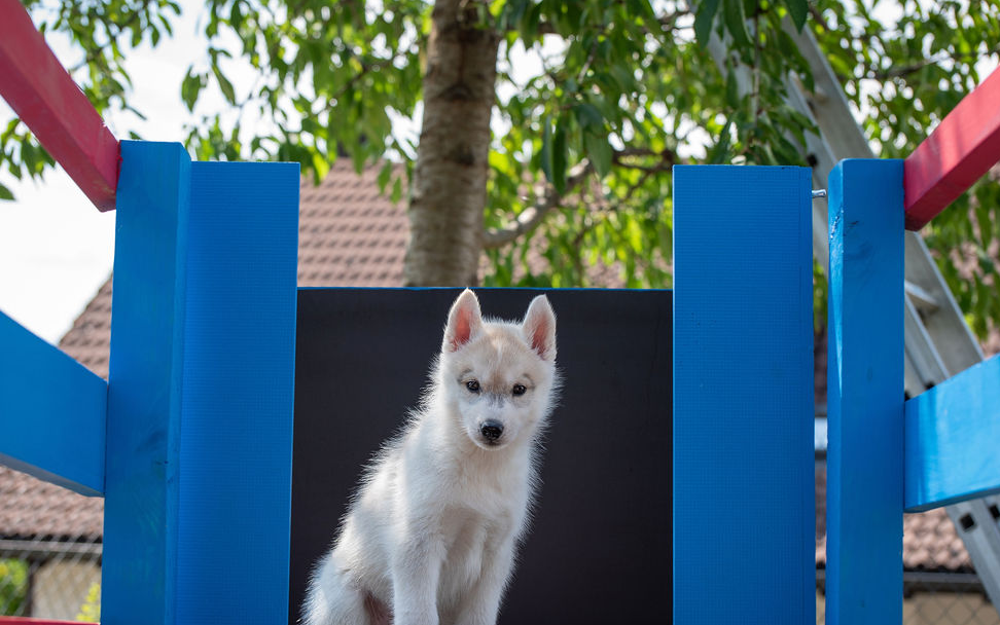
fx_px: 2290
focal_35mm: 84
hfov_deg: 24.6
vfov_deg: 15.6
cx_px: 477
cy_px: 342
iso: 200
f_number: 8
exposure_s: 1/250
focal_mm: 75
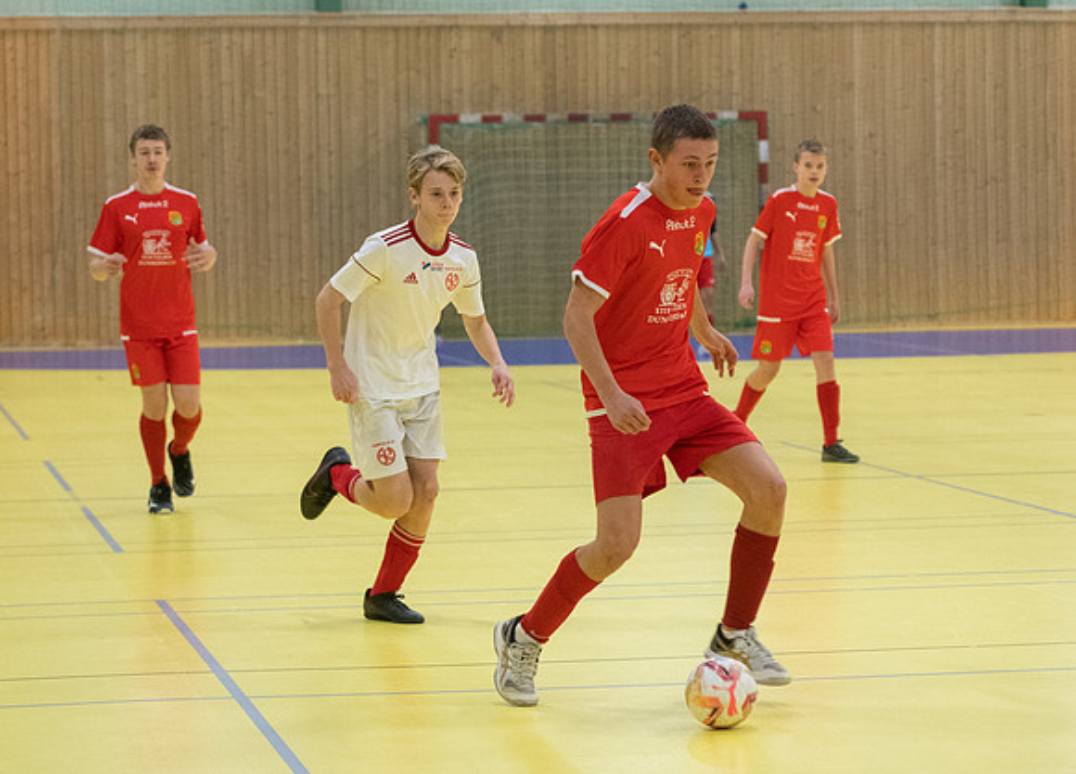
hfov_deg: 14.6
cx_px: 713
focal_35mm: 136
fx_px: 4179
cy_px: 400
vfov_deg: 10.6
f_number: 3.2
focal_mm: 70
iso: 4500
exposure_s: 1/400
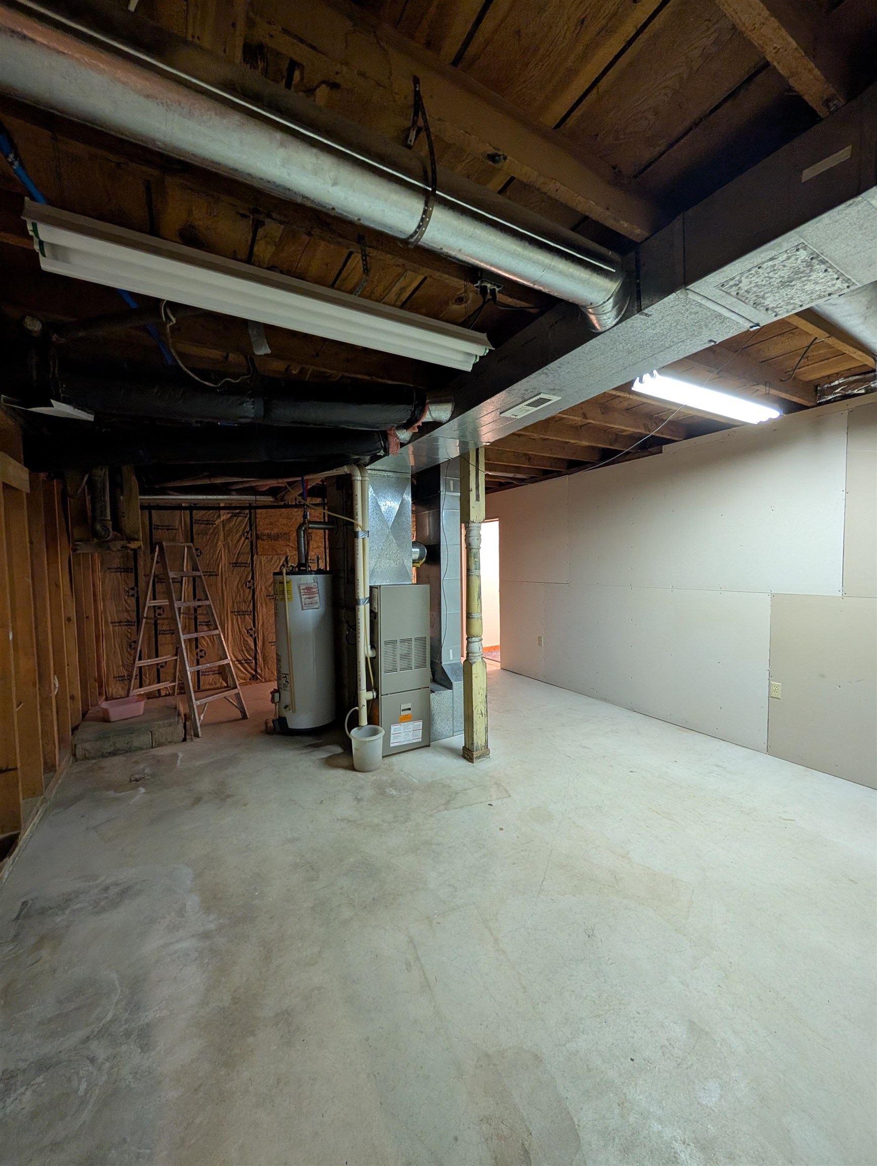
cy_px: 583
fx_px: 404
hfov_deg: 94.6
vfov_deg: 110.5
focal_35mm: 12
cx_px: 438
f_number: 1.7
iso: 234
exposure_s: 1/30
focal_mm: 2.02
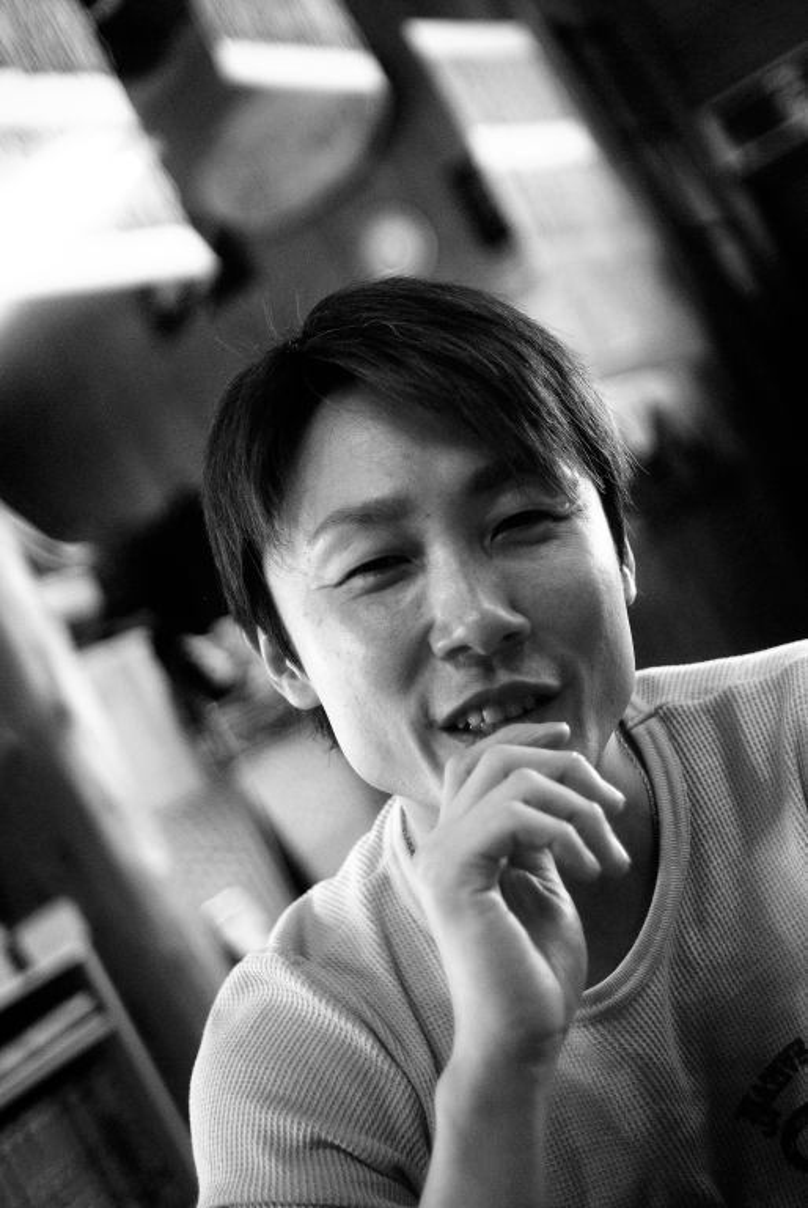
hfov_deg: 25.8
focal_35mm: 52
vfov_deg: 37.8
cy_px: 604
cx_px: 404
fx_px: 1763
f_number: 2
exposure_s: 1/180
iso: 640
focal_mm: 35
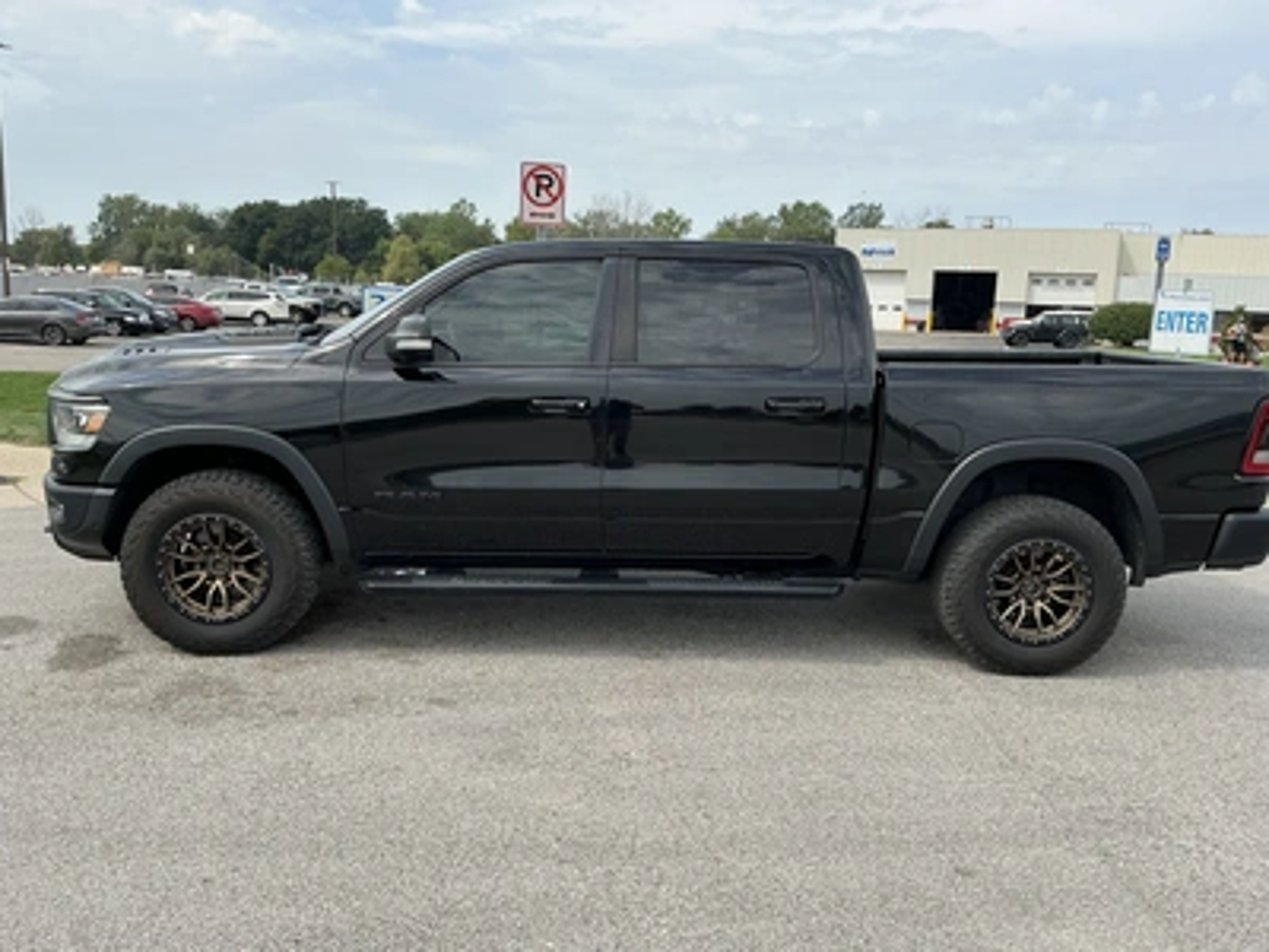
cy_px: 476
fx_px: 1026
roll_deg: -3.1
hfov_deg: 63.4
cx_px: 634
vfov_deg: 49.7
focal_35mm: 28
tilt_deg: -9.8
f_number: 1.8
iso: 25
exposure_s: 1/1451
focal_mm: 3
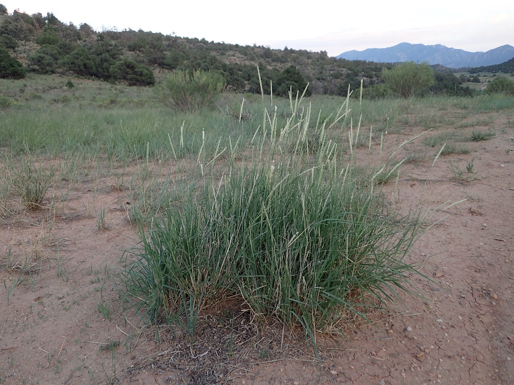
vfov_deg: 46.8
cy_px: 192
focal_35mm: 30
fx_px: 445
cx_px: 257
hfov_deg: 60.0
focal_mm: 5.5
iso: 125
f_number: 2.3
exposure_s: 1/60
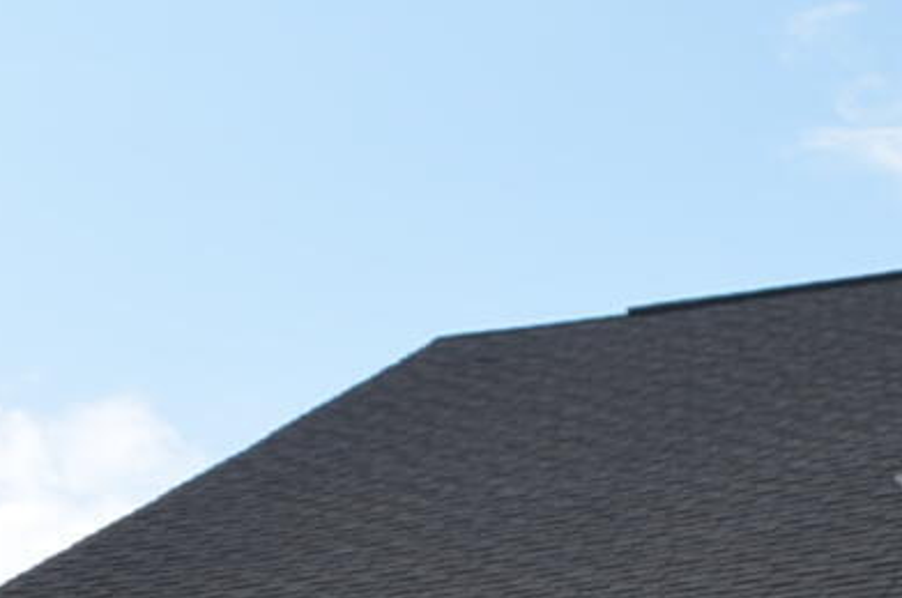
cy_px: 1359
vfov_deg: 5.9
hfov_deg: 9.1
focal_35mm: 226
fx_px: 5653
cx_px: 647
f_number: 8
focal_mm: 24
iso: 110
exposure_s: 1/250
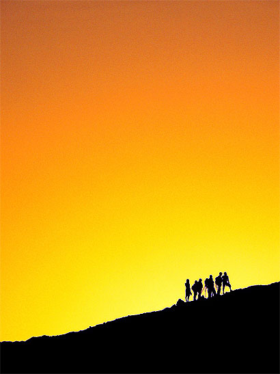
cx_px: 140
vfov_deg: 4.6
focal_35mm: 432
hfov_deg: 3.4
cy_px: 187
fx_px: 4661
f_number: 8
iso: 80
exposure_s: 1/1000
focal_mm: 72
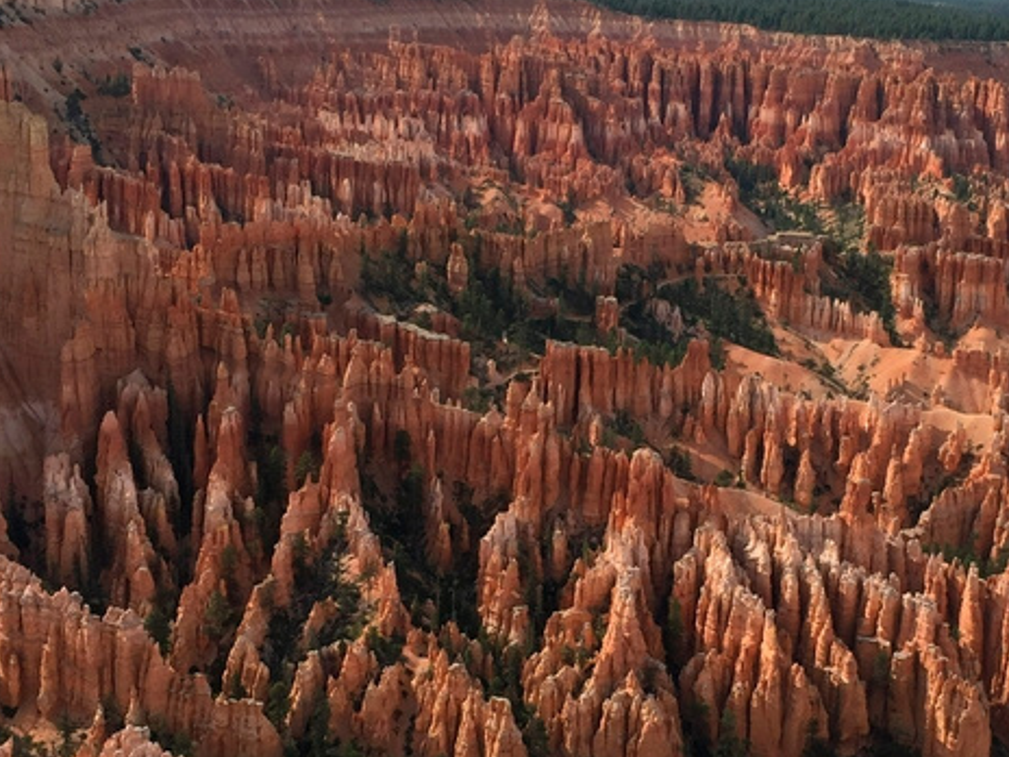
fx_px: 1865
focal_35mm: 64
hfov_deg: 30.0
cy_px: 483
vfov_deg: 22.9
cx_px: 700
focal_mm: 4.2
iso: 32
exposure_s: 1/1647
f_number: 2.2
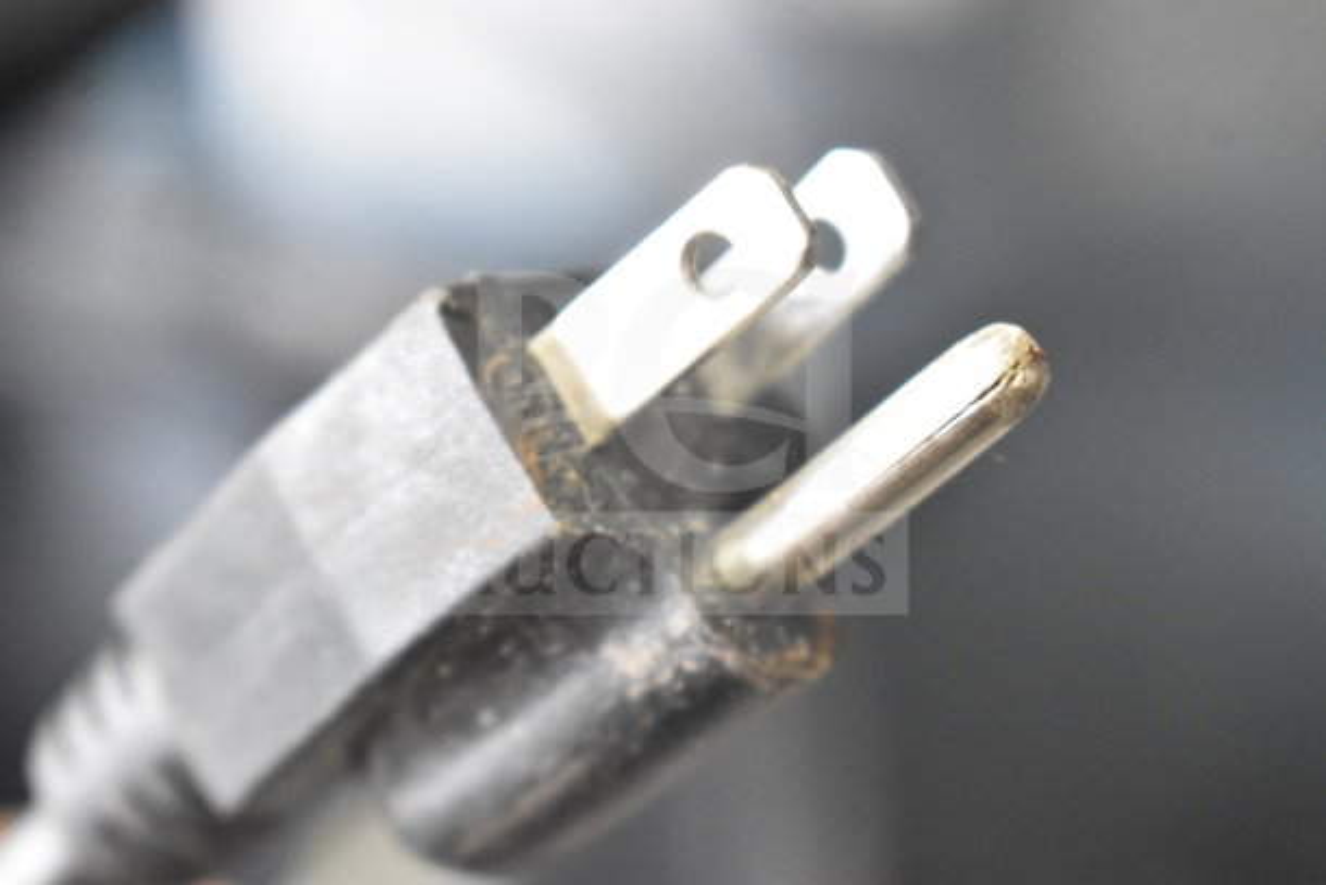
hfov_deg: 24.6
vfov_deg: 16.6
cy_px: 442
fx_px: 3039
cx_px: 663
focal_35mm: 82
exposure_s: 1/160
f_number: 6.3
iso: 6400
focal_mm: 55
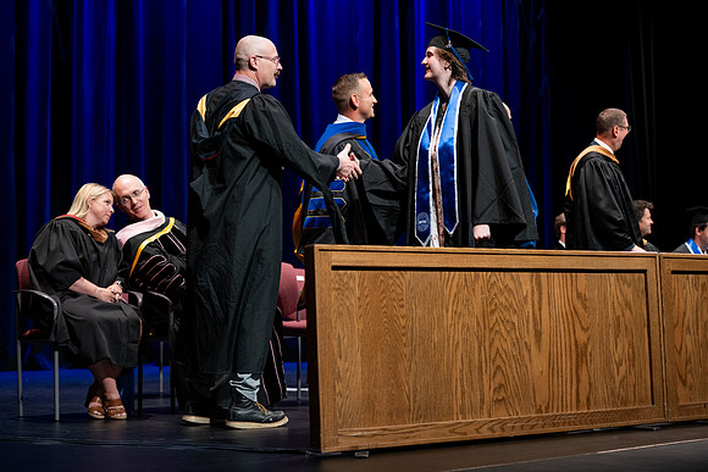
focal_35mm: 70
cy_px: 236
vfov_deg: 19.5
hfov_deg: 28.8
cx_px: 354
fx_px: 1377
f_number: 2.8
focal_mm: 70
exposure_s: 1/250
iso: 500
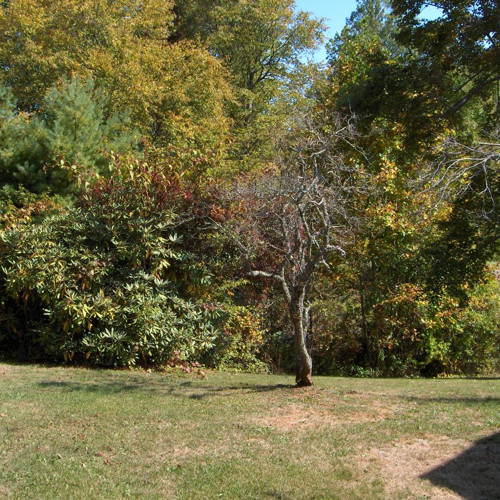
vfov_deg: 36.8
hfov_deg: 36.6
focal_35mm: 46
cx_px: 188
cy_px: 250
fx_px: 752
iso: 100
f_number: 4.8
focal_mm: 8
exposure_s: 1/222
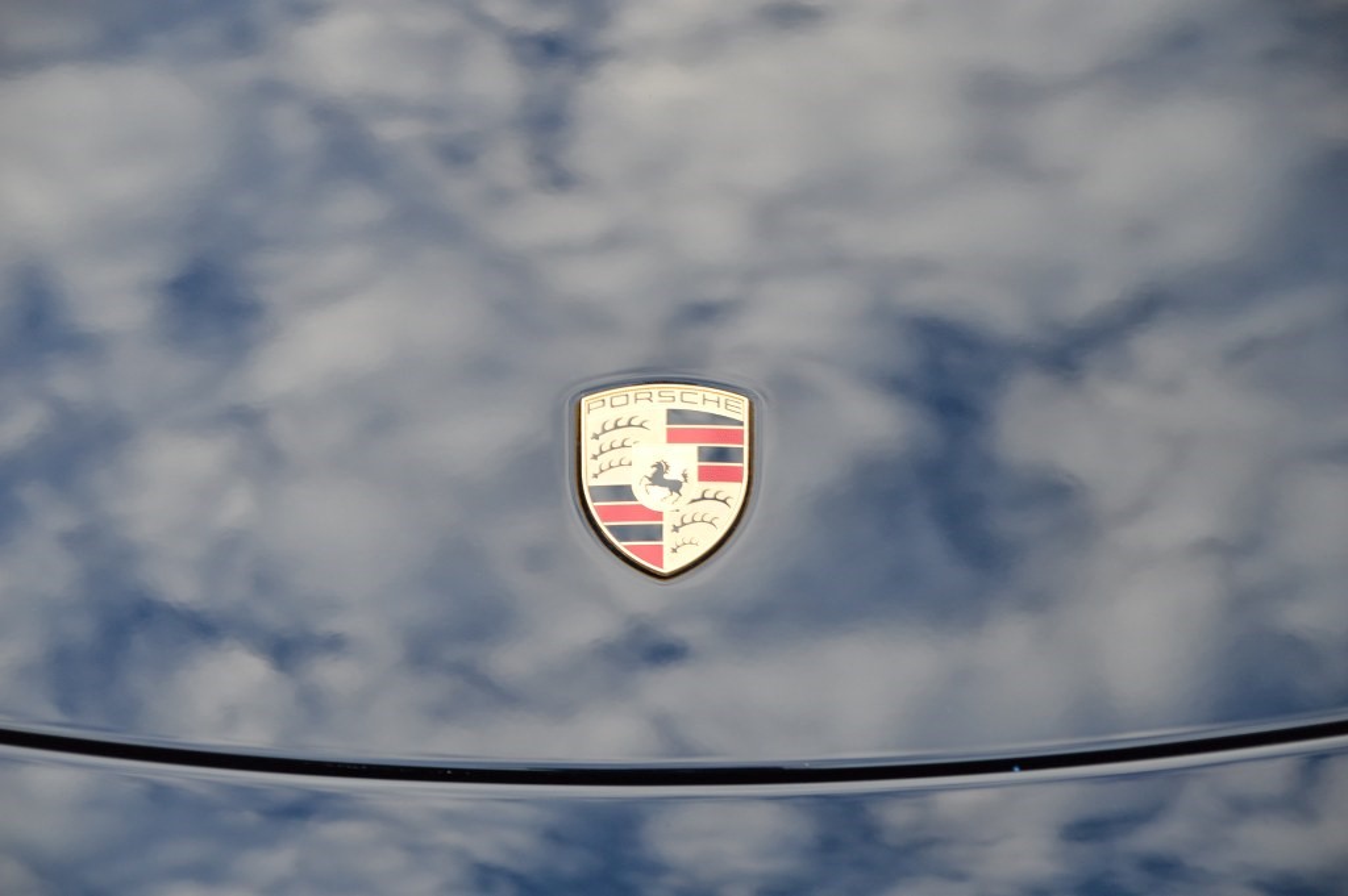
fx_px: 4490
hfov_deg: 17.1
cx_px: 674
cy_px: 448
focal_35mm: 120
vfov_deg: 11.4
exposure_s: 1/60
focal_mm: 80
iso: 400
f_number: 5.3
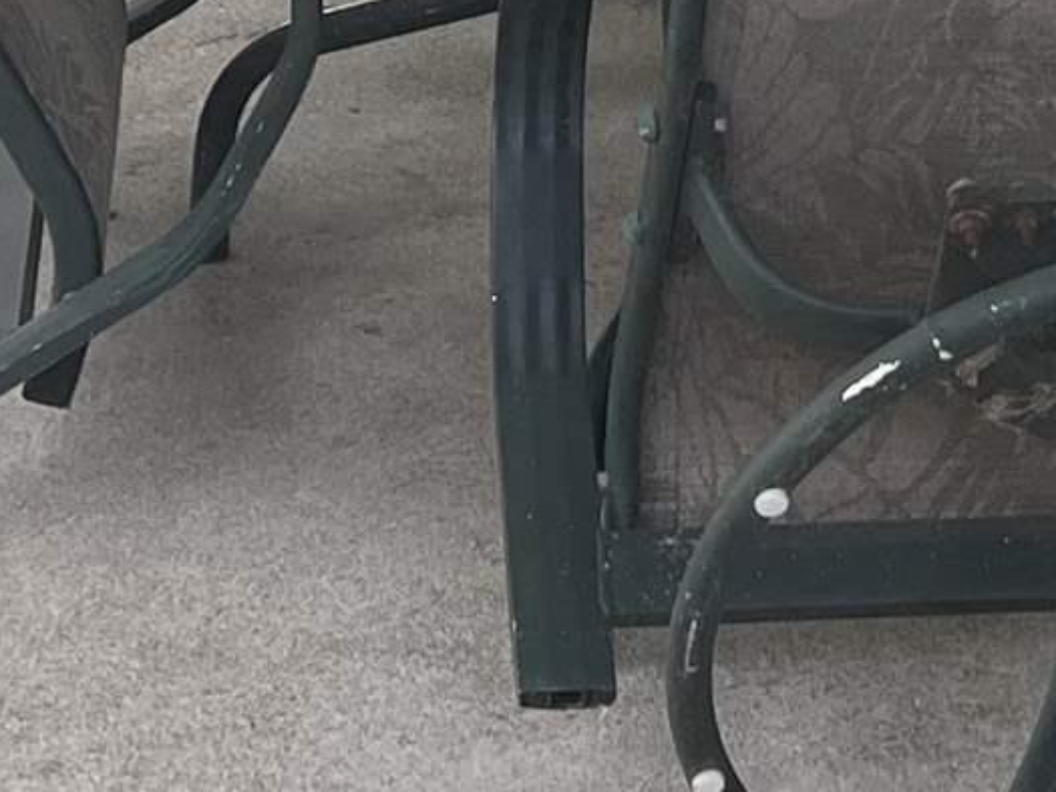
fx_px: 4638
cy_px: -880
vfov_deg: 9.1
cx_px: 927
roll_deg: -2.6
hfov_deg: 12.9
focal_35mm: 152
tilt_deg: -8.5
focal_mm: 5.7
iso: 50
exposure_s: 1/497
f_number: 1.5
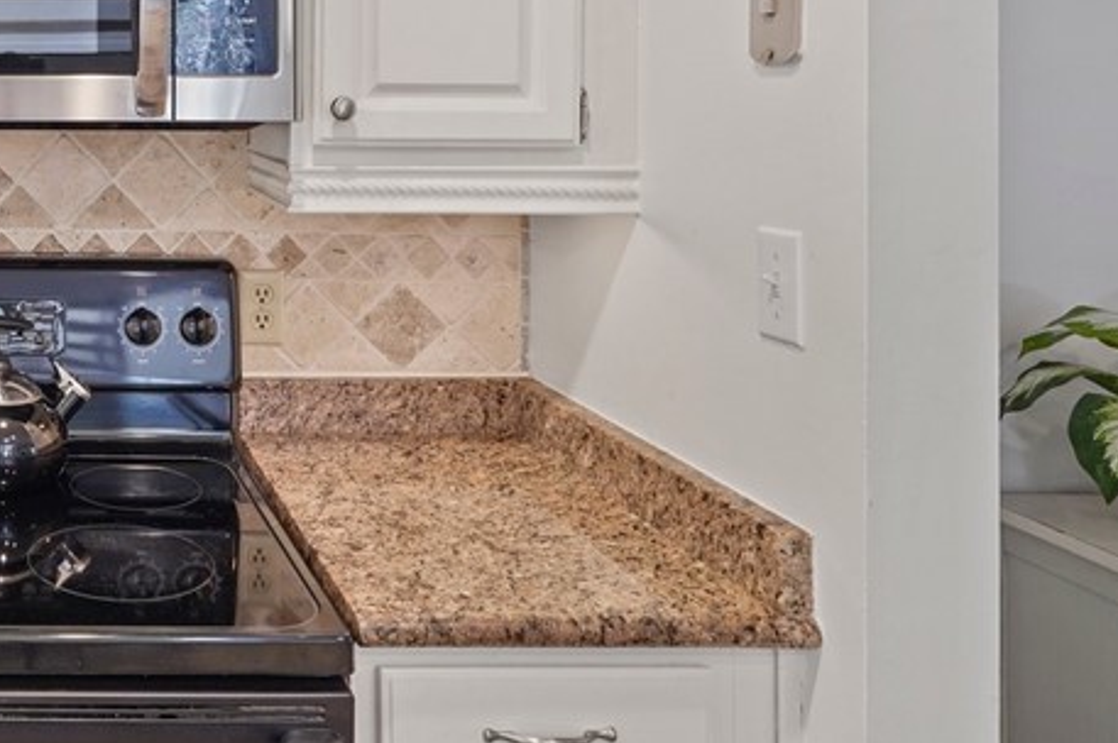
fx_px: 1179
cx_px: -2
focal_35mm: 38
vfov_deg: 33.2
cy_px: 72
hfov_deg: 43.4
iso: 320
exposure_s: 1/2
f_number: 9
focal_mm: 16
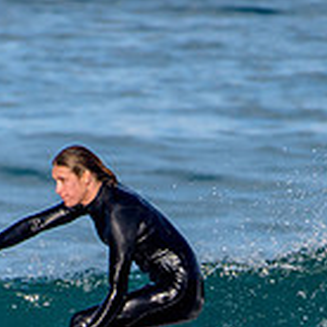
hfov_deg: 0.8
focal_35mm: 2191
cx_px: 106
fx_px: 23416
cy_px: 384
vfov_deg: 0.8
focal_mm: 500
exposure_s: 1/2000
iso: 180
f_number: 5.6
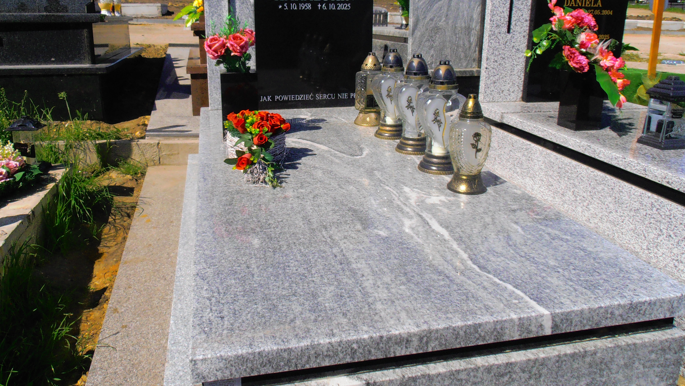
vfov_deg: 39.9
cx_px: 318
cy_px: 141
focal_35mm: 29
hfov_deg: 66.0
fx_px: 527
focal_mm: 4.2
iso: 80
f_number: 3
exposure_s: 1/2000
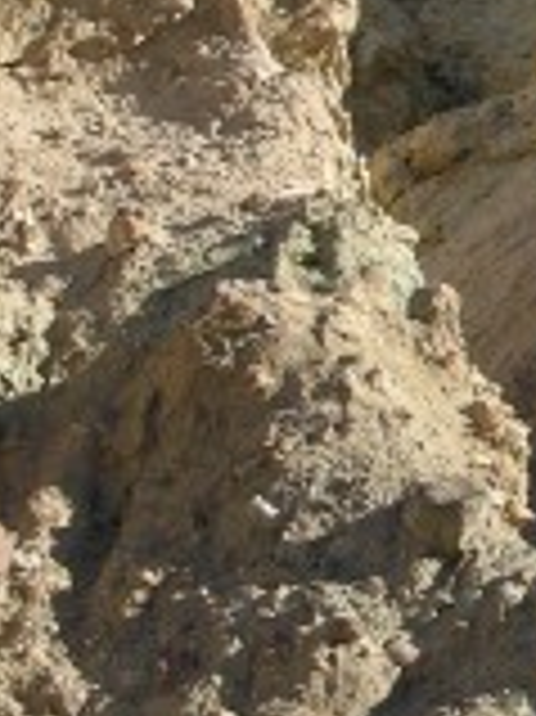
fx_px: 5003
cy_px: 306
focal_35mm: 242
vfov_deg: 8.2
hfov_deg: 6.0
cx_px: 892
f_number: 5.4
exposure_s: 1/184
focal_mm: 12.7
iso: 50
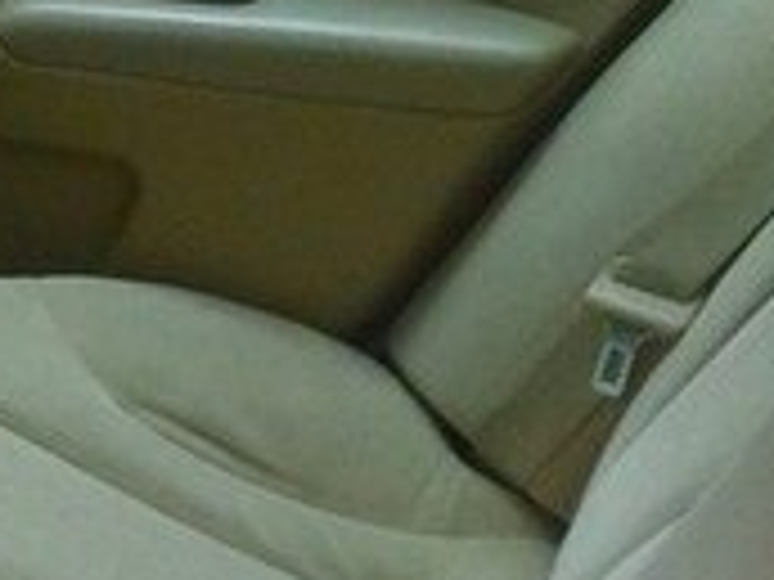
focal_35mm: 111
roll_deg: +1.5
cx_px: -518
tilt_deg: -41.6
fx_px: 2482
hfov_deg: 15.7
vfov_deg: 12.3
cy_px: 1005
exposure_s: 1/33
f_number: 2.2
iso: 100
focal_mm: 4.15
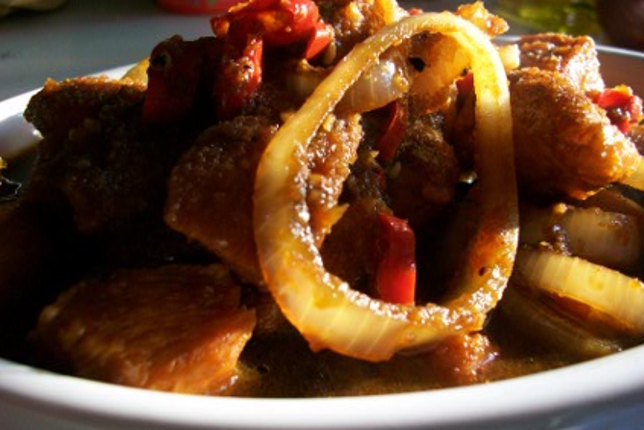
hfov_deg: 55.8
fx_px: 608
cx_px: 324
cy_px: 206
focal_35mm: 34
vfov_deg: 38.9
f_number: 2.8
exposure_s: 1/60
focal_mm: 5.7
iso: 105
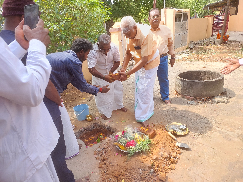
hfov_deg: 73.9
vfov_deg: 58.9
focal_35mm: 23
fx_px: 161
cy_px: 91
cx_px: 122
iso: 25
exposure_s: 1/170
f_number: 1.8
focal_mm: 5.06
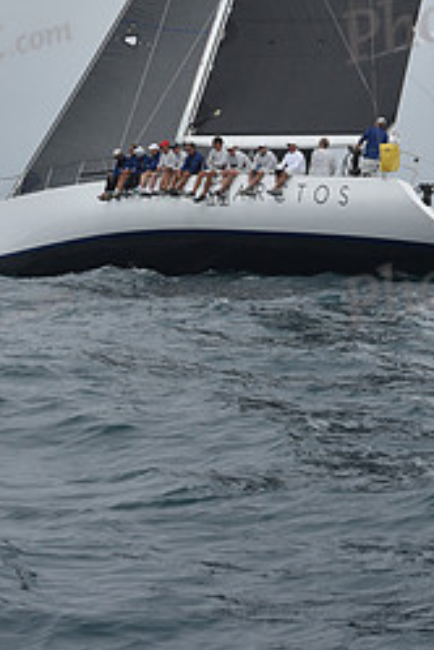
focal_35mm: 163
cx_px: 208
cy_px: -102
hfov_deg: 8.4
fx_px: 2947
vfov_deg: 12.3
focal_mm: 70
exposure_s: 1/800
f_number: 10
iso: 250
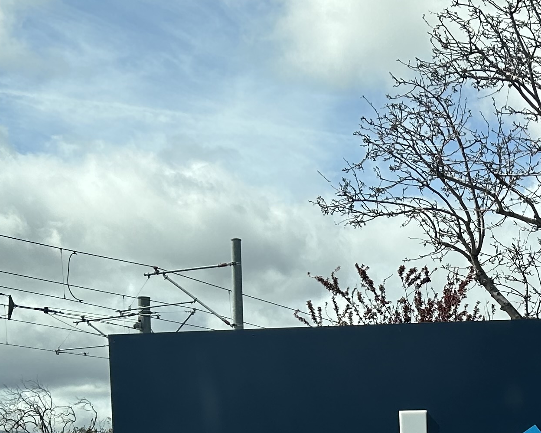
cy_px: 574
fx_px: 1313
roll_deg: +0.4
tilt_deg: -3.2
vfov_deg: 17.5
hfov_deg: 21.6
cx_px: 646
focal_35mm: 82
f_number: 1.5
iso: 50
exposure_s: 1/1488
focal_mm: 5.7
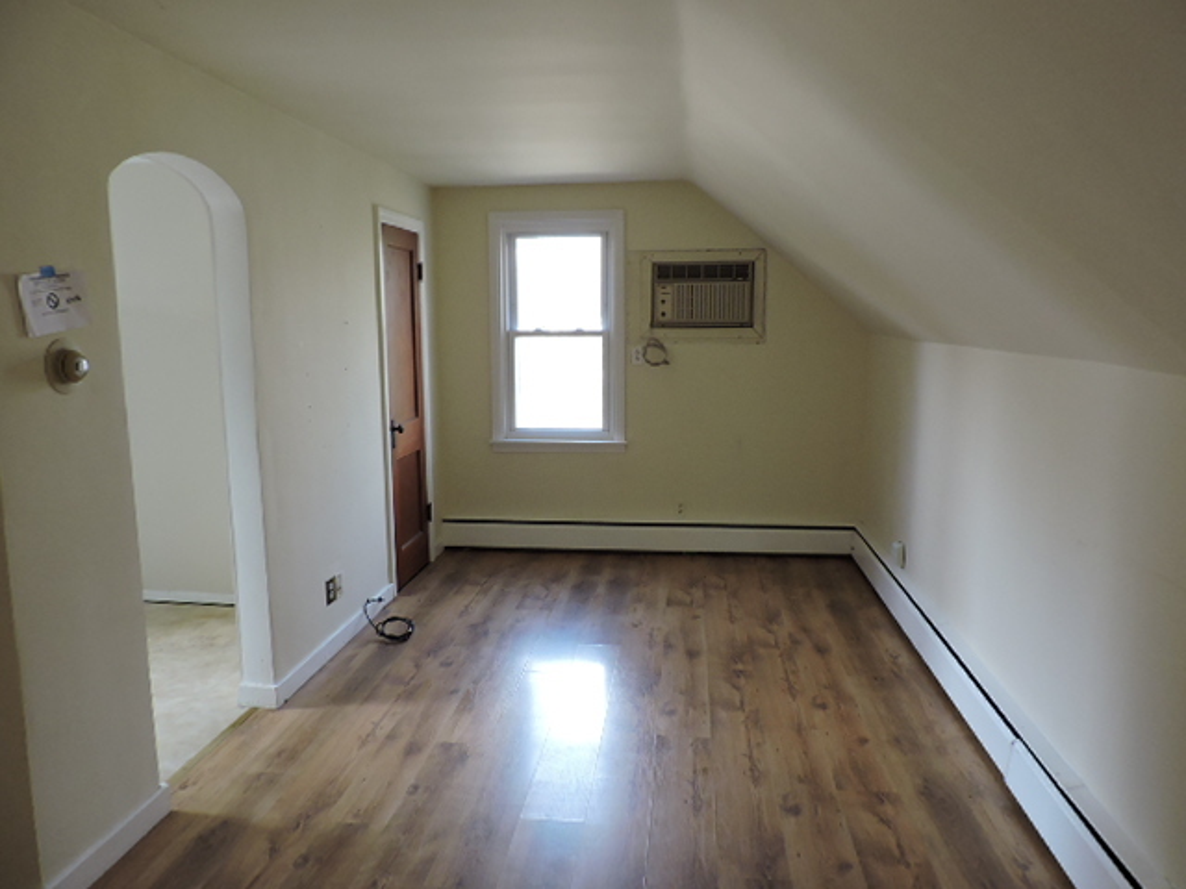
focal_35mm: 24
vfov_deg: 56.8
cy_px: 444
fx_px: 822
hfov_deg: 71.6
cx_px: 593
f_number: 3
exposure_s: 1/30
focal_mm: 4.3
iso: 360
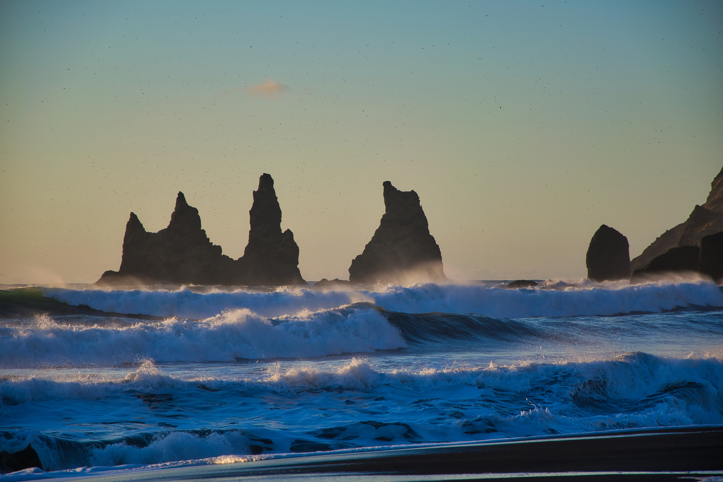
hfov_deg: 13.0
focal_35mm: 158
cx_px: 362
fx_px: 3163
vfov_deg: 8.7
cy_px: 241
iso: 100
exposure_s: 1/320
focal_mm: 105
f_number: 5.6
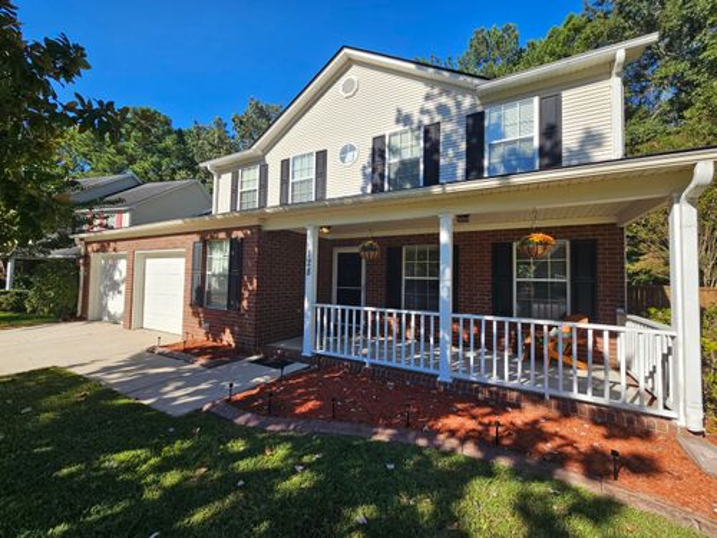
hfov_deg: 106.2
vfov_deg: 89.9
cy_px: 269
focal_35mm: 13
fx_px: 269
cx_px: 358
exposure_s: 1/1325
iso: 50
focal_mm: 2.2
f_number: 2.2
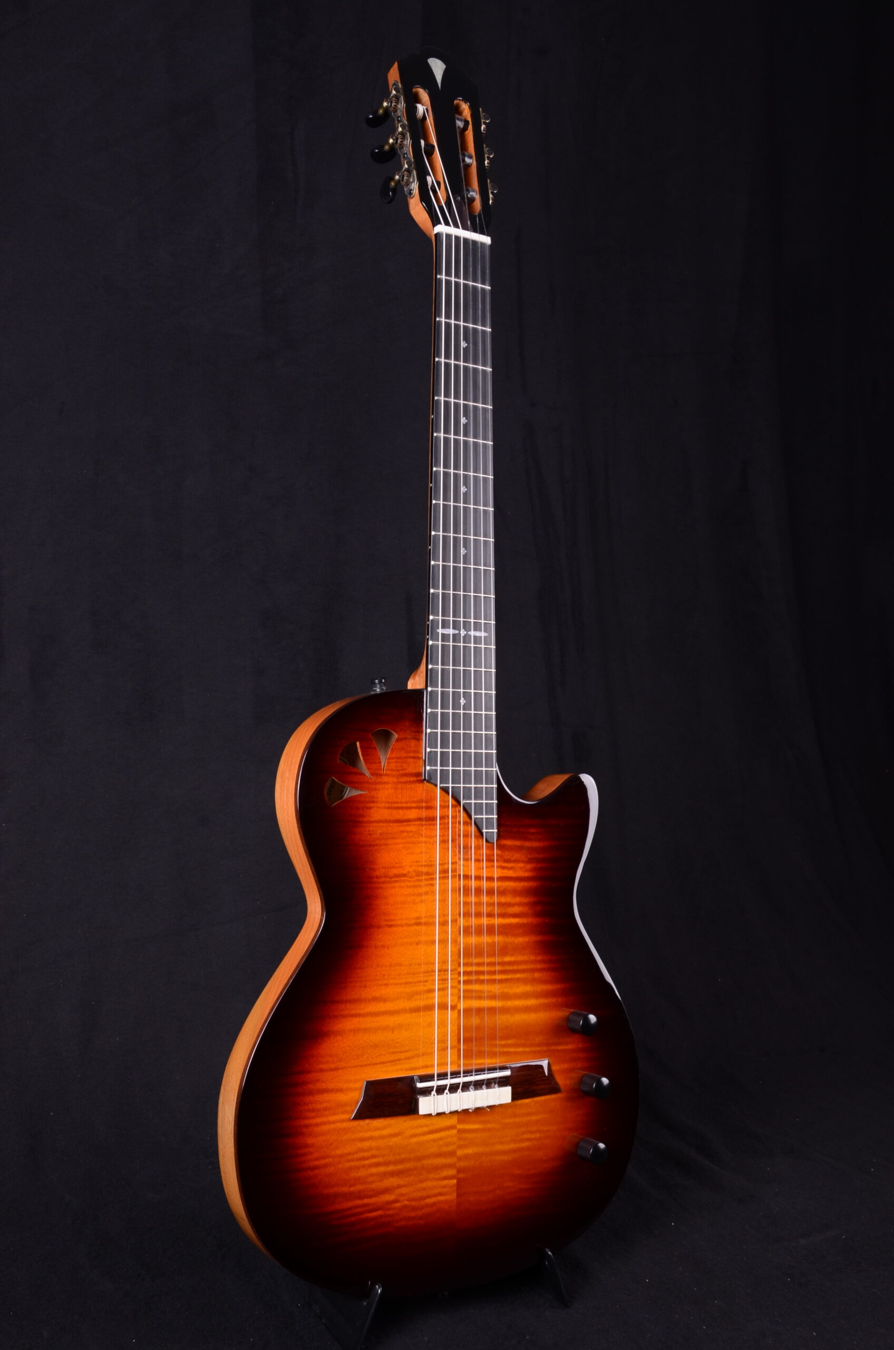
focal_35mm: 38
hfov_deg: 35.3
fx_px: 1403
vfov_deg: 51.4
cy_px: 675
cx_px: 447
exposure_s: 1/200
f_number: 11
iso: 200
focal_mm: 25
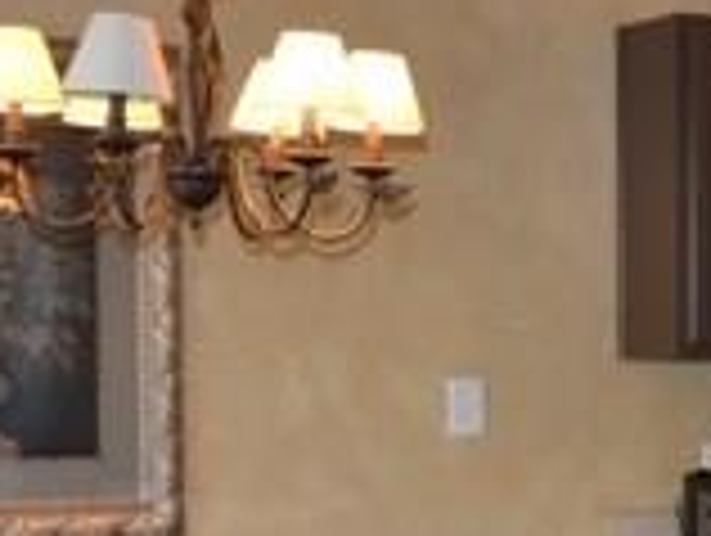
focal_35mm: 105
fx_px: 2160
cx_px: 958
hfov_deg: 17.4
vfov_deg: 14.0
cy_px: 507
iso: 500
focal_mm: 18
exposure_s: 1/60
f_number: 3.5
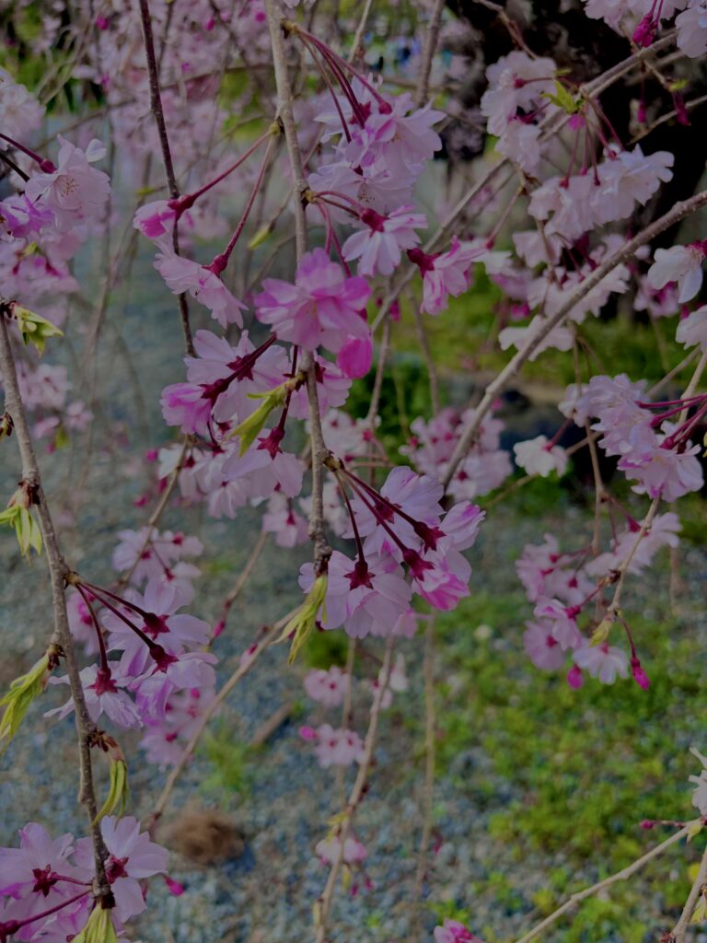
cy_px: 472
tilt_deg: -29.6
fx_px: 708
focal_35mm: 26
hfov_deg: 53.1
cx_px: 354
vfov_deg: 67.3
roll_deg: +2.6
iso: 50
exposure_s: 1/1799
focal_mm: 5.96
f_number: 1.6
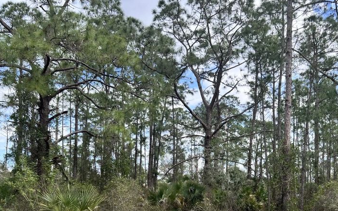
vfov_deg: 31.0
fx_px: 368
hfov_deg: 49.1
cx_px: 196
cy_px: 175
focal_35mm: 40
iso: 50
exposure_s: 1/1838
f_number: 1.5
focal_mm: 5.7
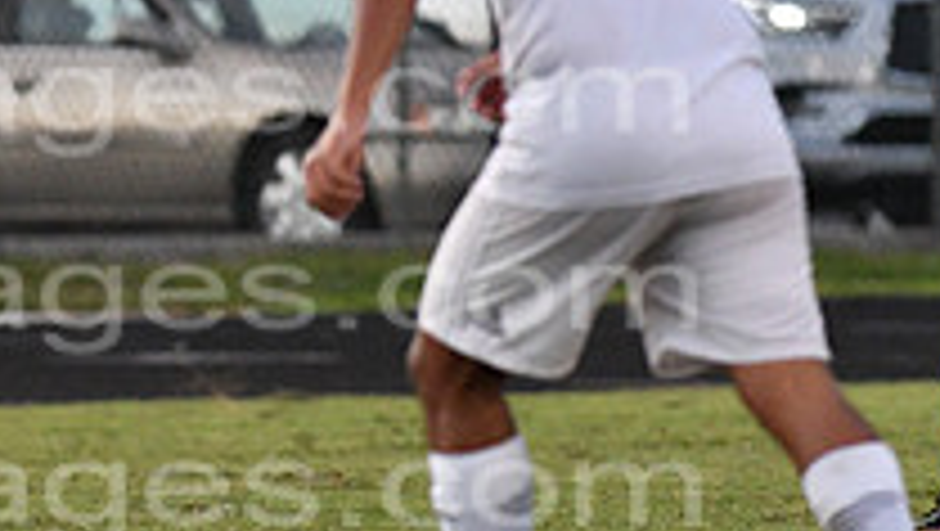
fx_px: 32606
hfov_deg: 1.7
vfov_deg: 0.9
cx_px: -319
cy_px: 2
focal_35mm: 1307
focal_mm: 300
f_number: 4.5
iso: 4000
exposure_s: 1/800
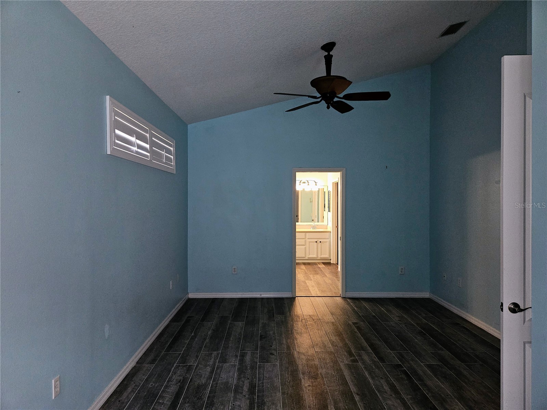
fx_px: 363
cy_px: 205
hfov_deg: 73.9
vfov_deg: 58.9
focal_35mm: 23
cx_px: 274
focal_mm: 5.4
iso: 125
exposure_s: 1/20
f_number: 1.8
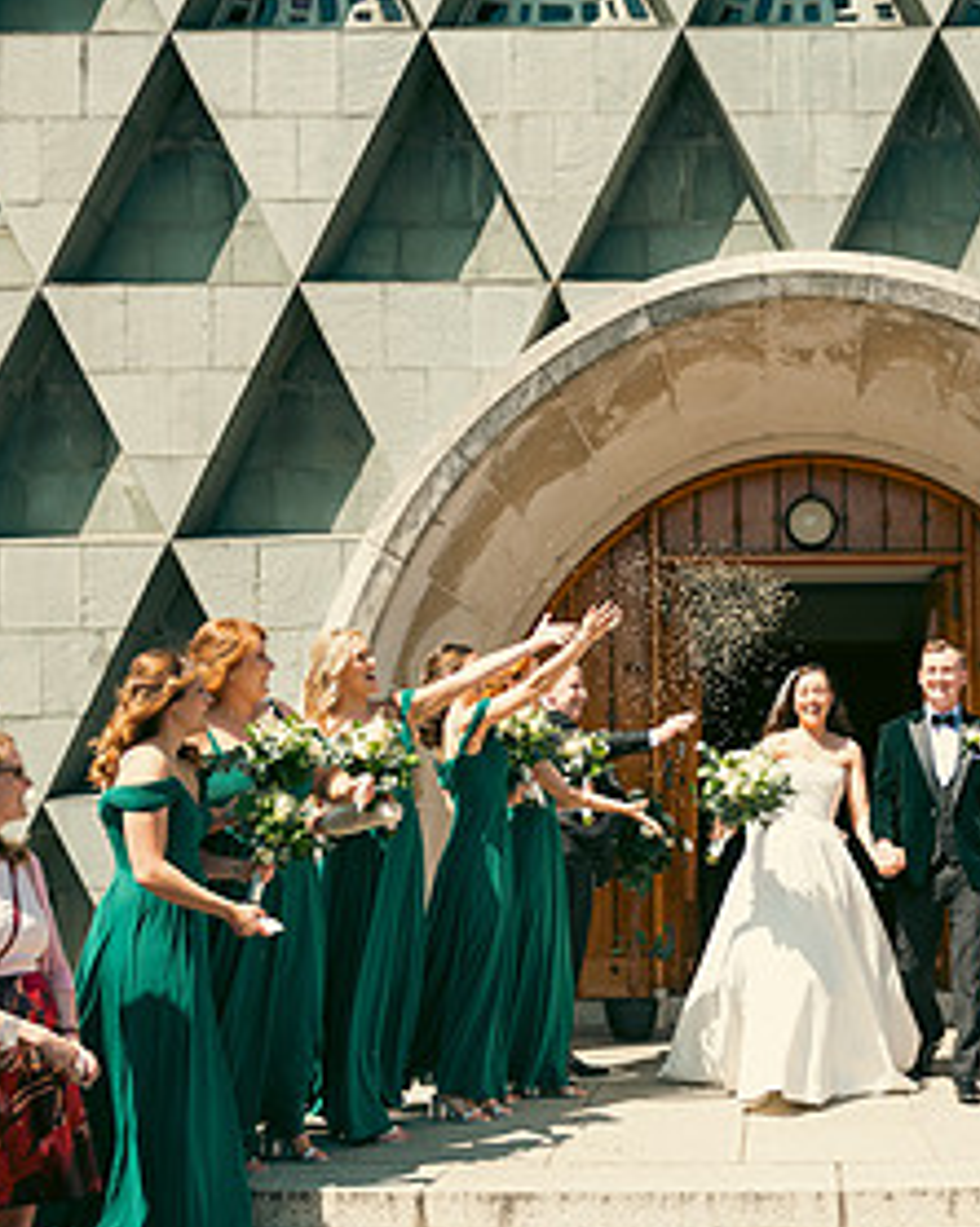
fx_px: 1706
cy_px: 845
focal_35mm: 47
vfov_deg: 39.0
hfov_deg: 30.9
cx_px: 834
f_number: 3.5
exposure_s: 1/800
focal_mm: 24
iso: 100
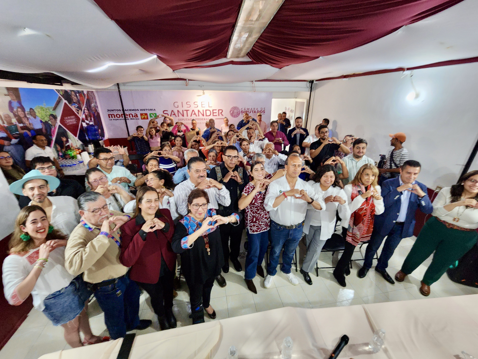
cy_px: 180
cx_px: 239
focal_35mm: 13
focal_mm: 2.2
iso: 640
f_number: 2.2
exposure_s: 1/24
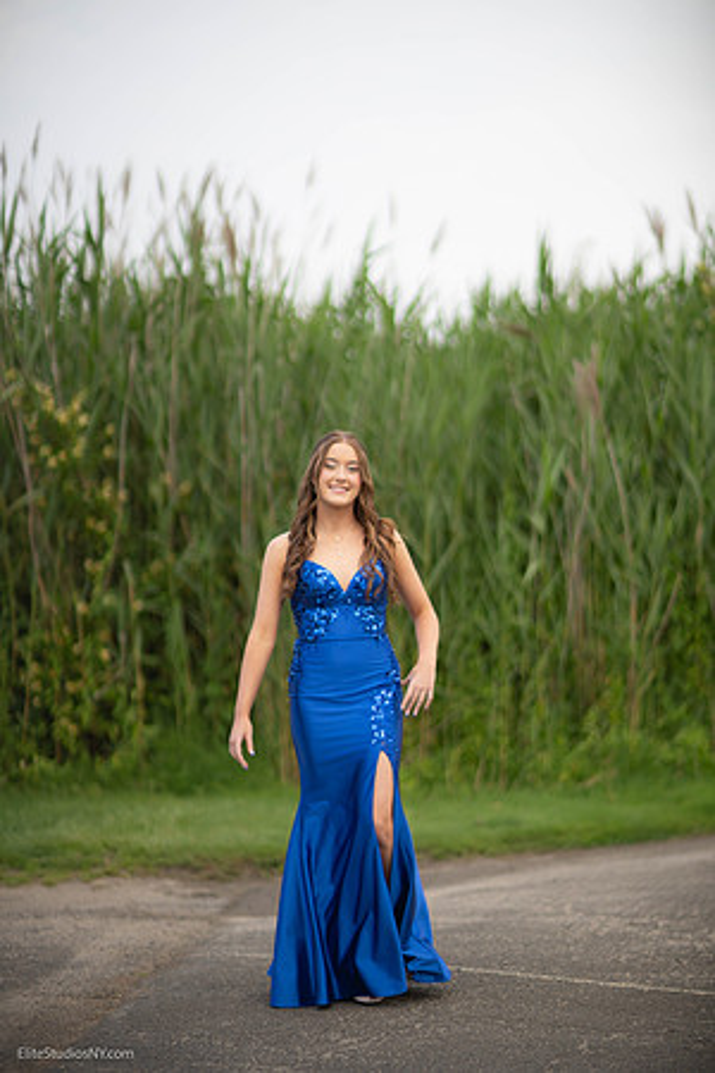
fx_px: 2532
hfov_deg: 16.1
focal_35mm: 85
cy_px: 536
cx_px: 358
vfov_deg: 23.9
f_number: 1.3
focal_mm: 85
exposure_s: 1/2500
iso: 100
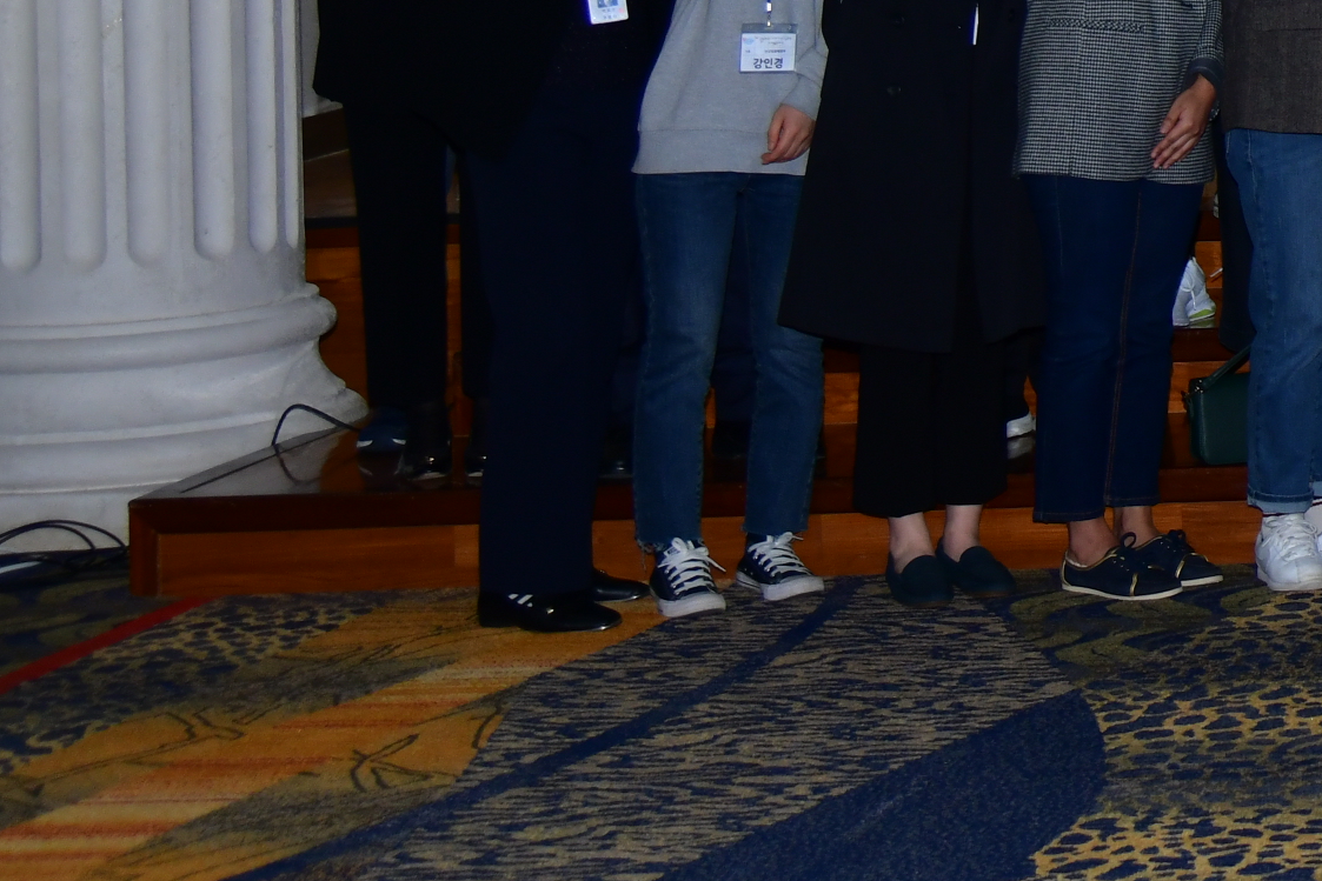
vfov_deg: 10.7
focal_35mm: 125
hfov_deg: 14.6
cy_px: -266
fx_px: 4591
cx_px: 2312
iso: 400
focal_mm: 34
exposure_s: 1/250
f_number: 4
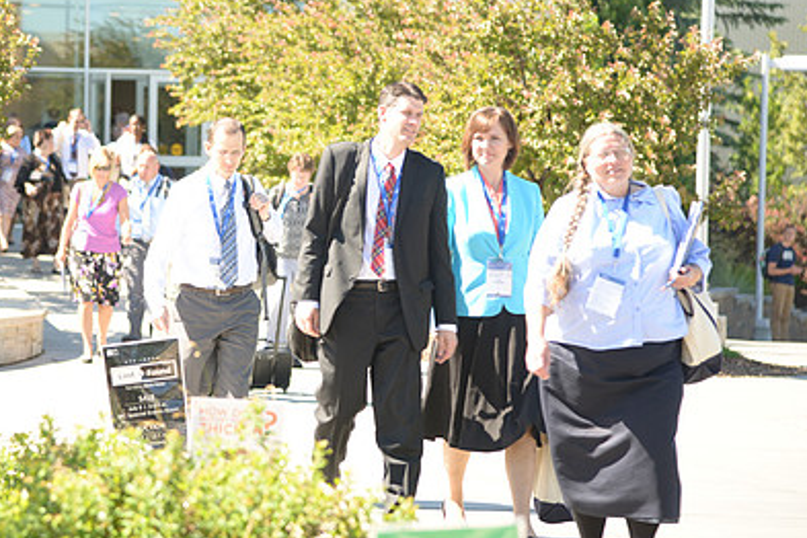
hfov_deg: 11.6
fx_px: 3967
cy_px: 221
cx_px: 259
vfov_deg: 7.8
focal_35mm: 177
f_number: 4
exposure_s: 1/125
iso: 100
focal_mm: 120
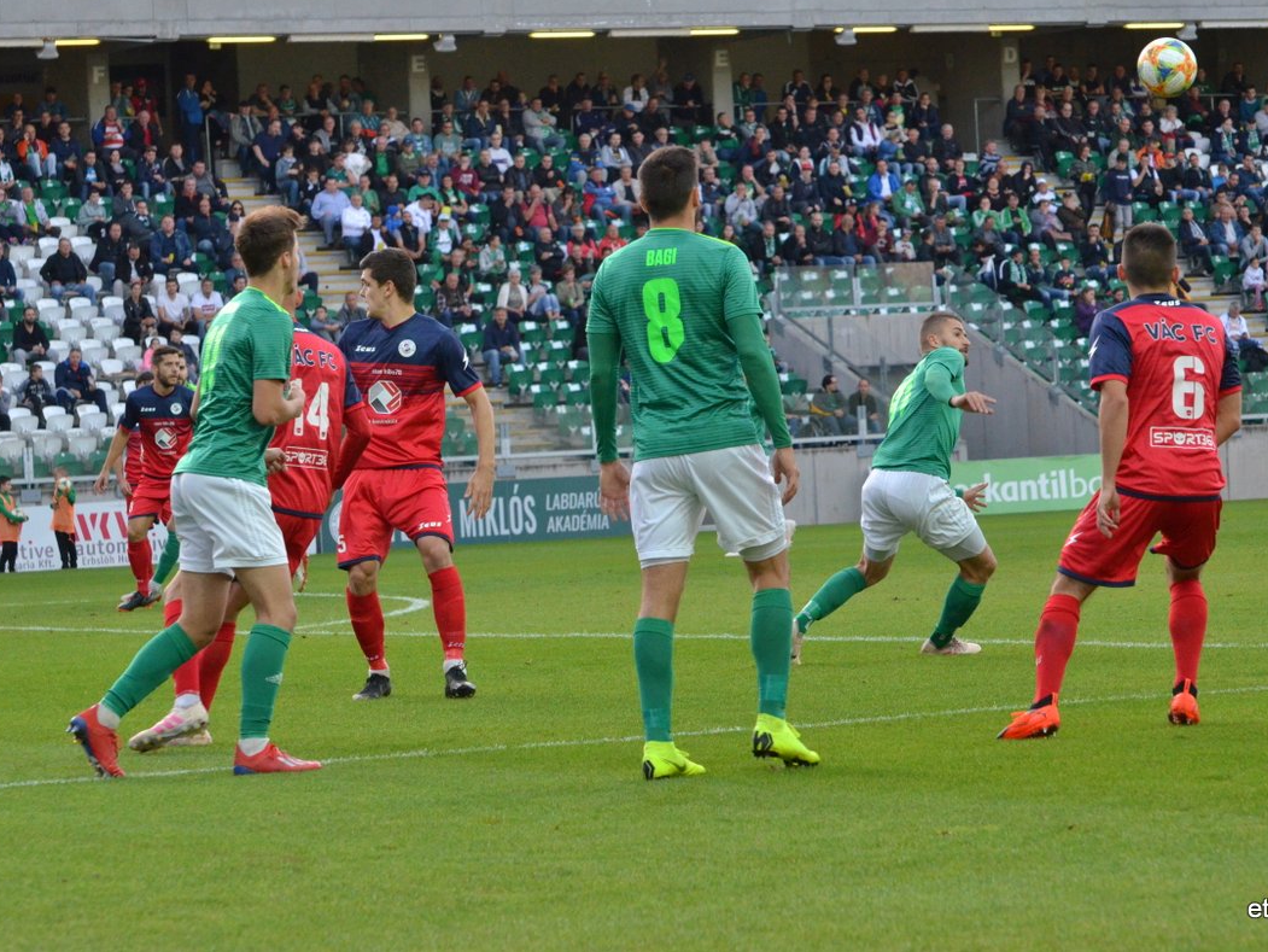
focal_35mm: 161
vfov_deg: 9.2
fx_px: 5900
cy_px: 474
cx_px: 631
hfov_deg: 12.3
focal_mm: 98
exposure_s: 1/800
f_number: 7.1
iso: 2000
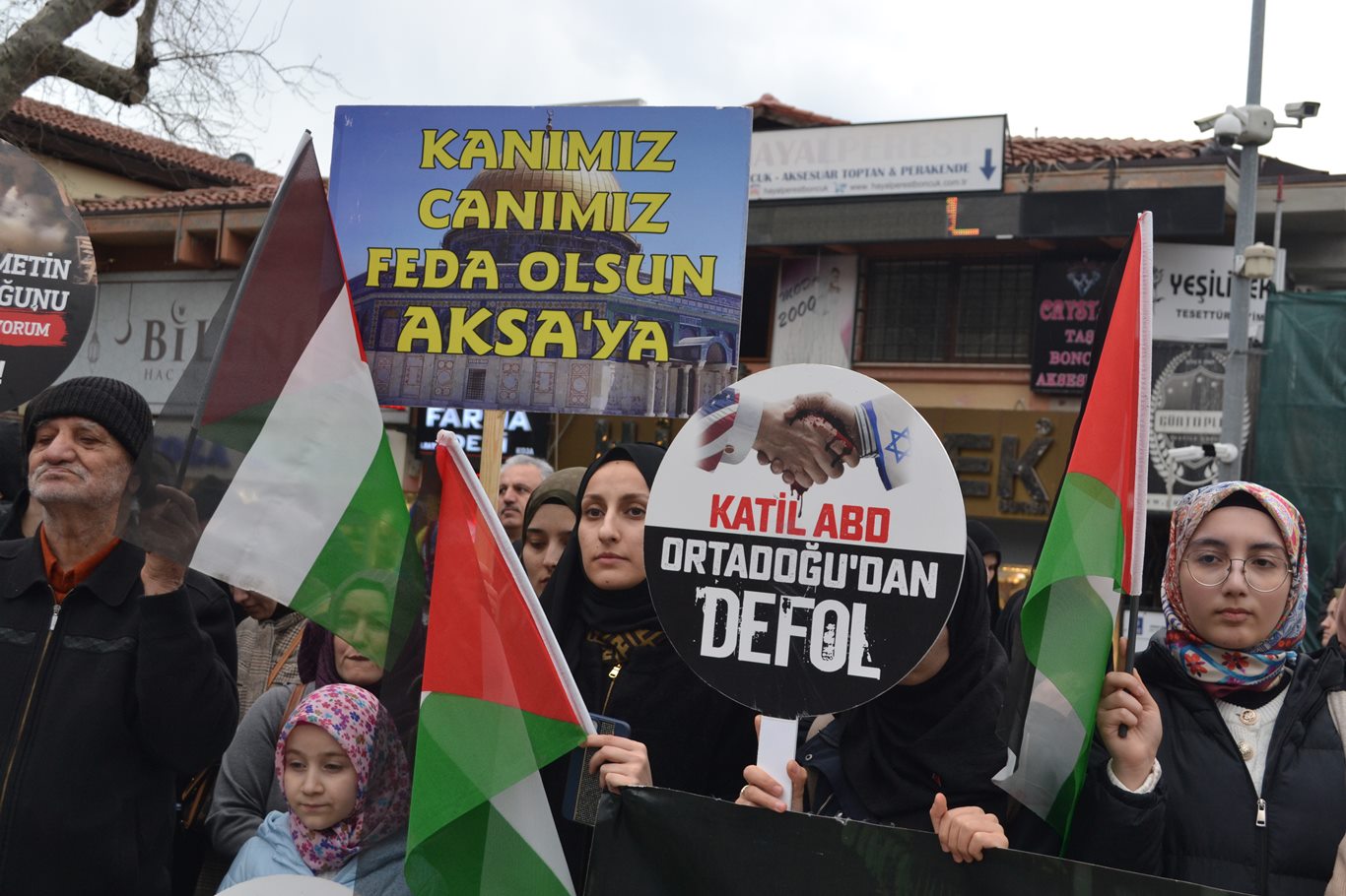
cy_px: 448
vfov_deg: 29.9
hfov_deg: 43.6
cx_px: 673
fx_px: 1682
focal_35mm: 45
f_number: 5.6
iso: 360
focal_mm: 30
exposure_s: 1/125
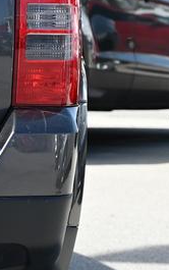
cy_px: 4
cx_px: -380
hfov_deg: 4.8
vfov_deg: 8.2
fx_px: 1883
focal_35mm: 256
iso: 110
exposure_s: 1/250
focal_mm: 52
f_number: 5.6
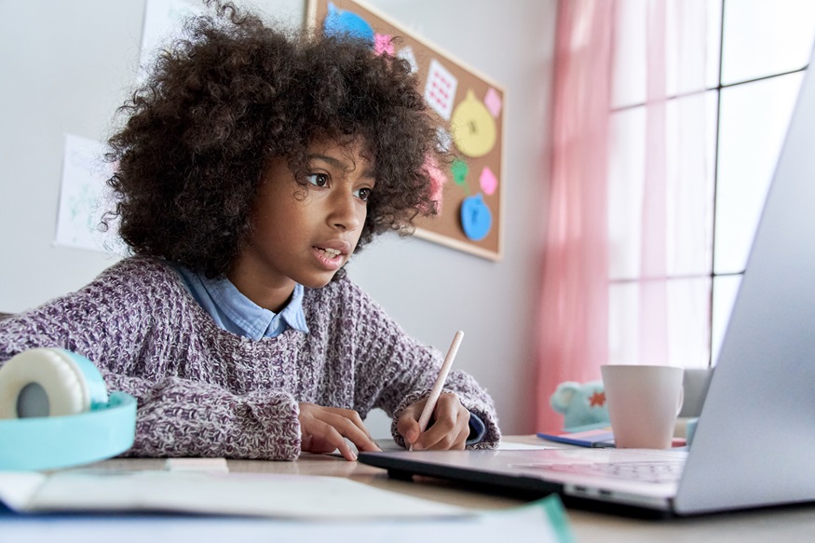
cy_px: 272
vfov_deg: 38.9
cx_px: 408
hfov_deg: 55.8
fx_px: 770
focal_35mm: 34
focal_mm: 34
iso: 3200
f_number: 4
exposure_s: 1/125
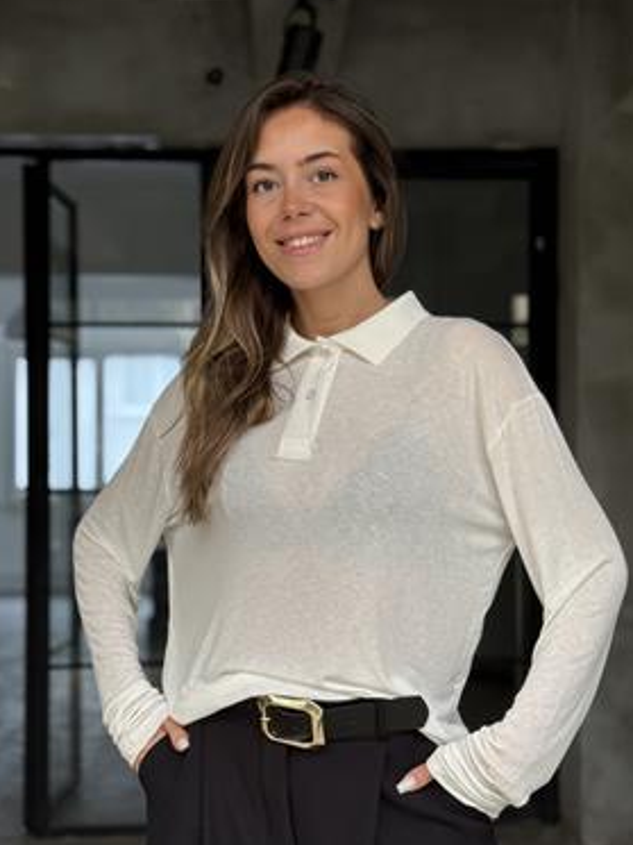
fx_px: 1341
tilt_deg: +0.1
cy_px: 447
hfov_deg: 26.6
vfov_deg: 34.9
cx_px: 320
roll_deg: -0.4
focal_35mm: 55
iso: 80
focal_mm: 6.76
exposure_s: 1/122
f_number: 1.78
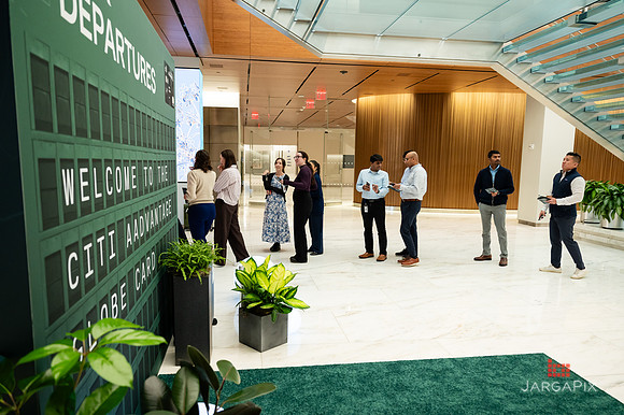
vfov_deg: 52.3
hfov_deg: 72.8
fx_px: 423
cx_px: 307
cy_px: 210
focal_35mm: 24
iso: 1000
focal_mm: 24
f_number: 3.2
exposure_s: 1/200
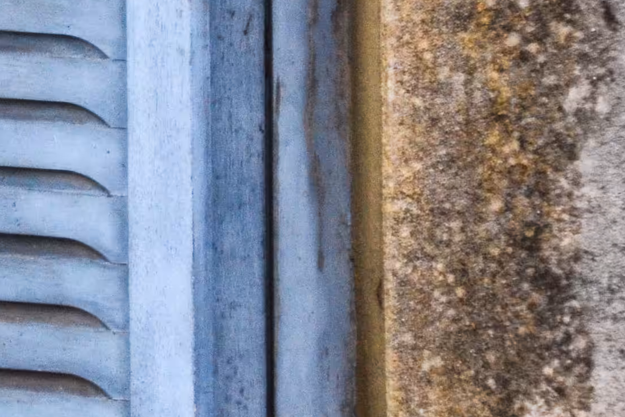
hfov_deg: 2.0
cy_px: -16
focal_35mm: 1039
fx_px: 18039
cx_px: -548
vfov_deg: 1.3
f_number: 5.3
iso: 400
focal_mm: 165
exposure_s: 1/160
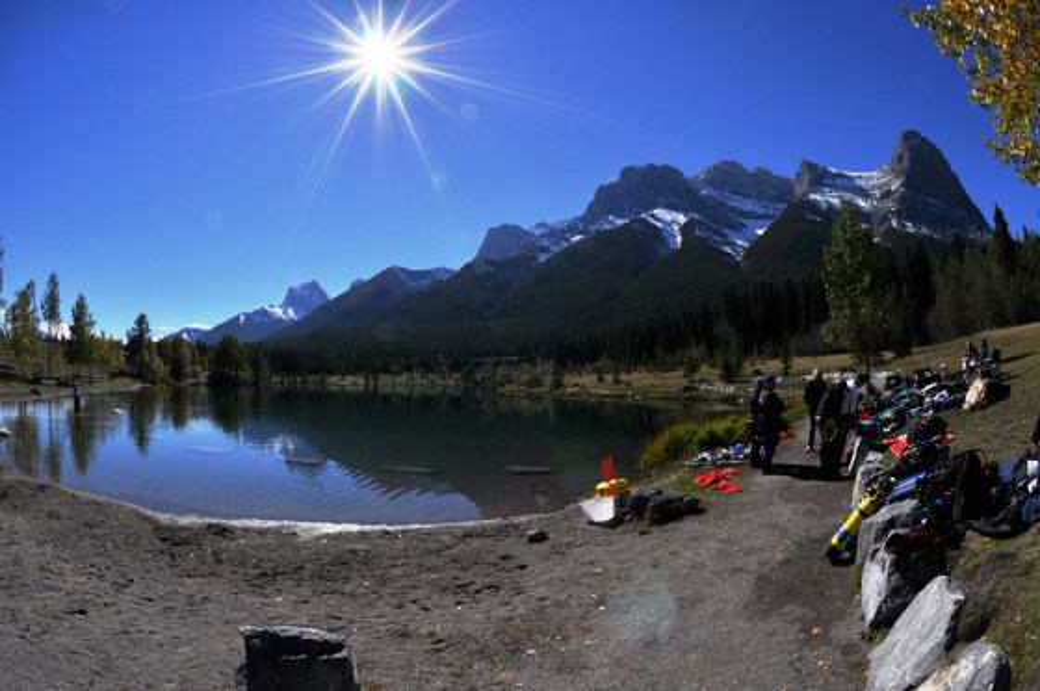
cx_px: 520
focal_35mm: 16
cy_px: 346
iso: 200
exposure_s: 1/800
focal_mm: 10.5
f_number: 14
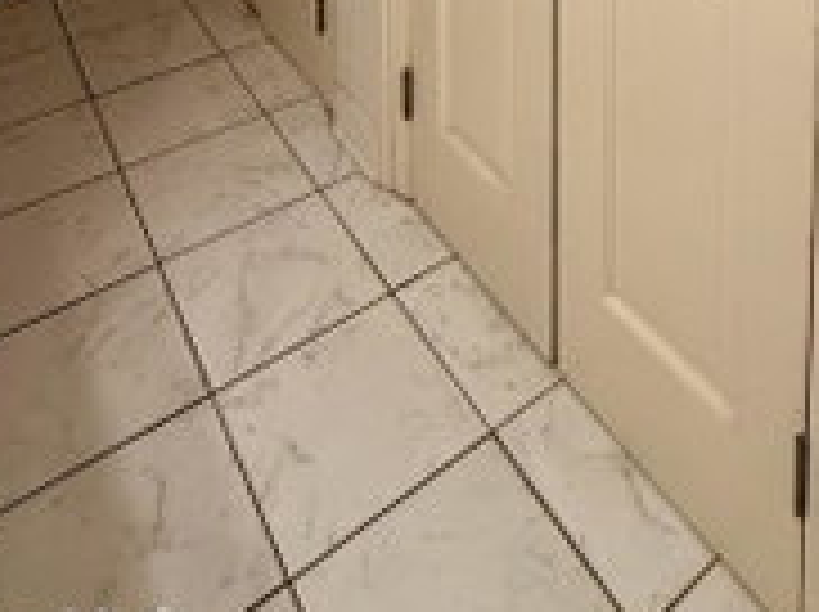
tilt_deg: -4.4
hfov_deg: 49.5
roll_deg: -0.5
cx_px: 531
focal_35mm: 37
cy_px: -346
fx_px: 874
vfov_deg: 26.0
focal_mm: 2.22
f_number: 2.2
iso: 200
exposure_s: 1/60
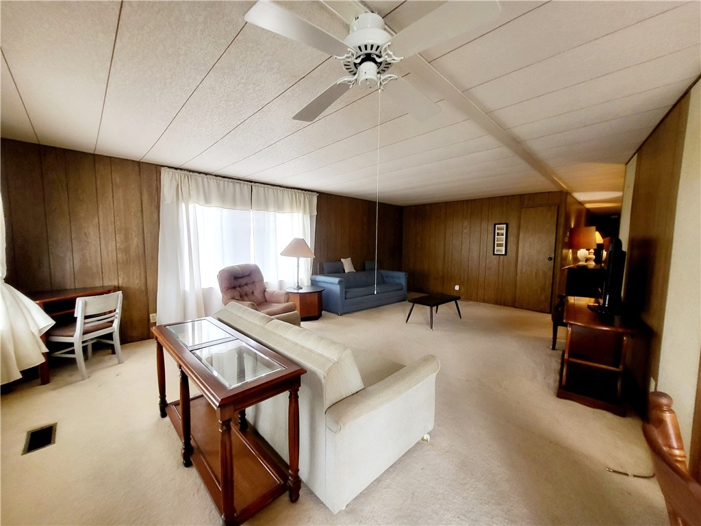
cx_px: 350
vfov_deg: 89.9
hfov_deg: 106.2
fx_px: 263
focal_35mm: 13
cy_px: 263
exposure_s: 1/60.2
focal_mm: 1.74
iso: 160
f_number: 2.2
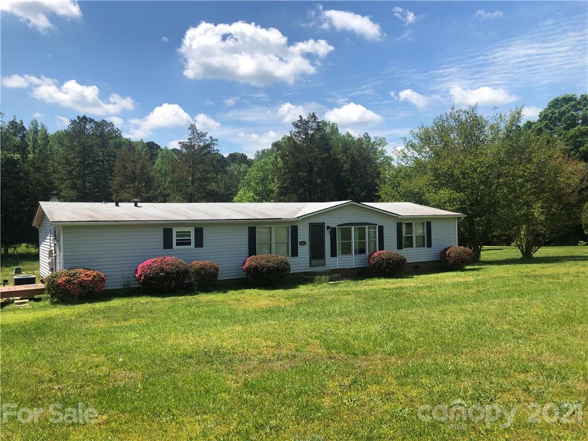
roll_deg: +2.4
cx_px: 294
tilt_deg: -0.9
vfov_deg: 49.7
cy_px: 220
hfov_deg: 63.4
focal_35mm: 28
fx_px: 476
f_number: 1.8
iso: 20
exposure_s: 1/2024
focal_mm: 3.99
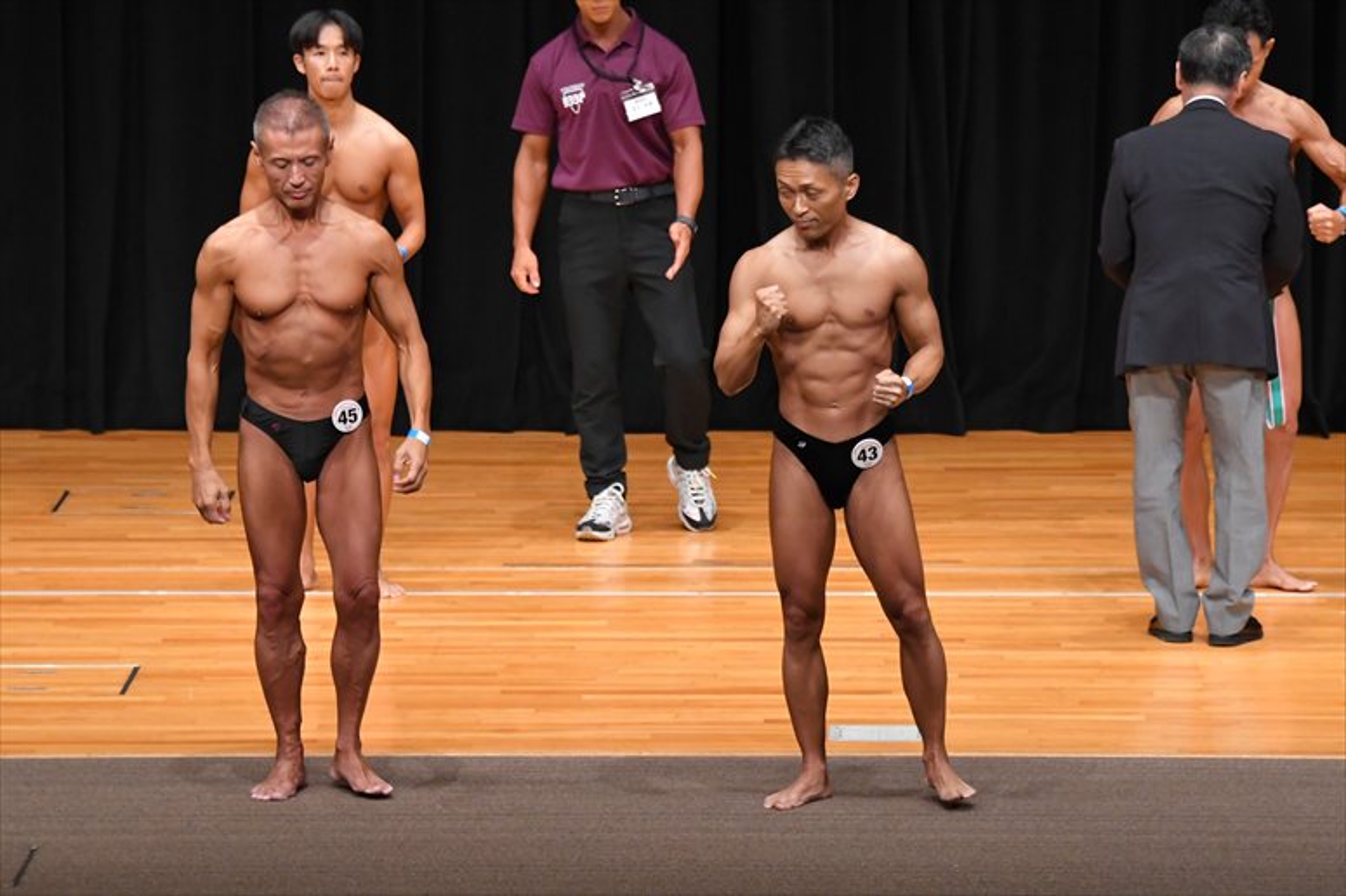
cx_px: 673
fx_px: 8409
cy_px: 448
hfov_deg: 9.2
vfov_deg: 6.1
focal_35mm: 225
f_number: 5.6
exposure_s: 1/400
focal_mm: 150
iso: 4000
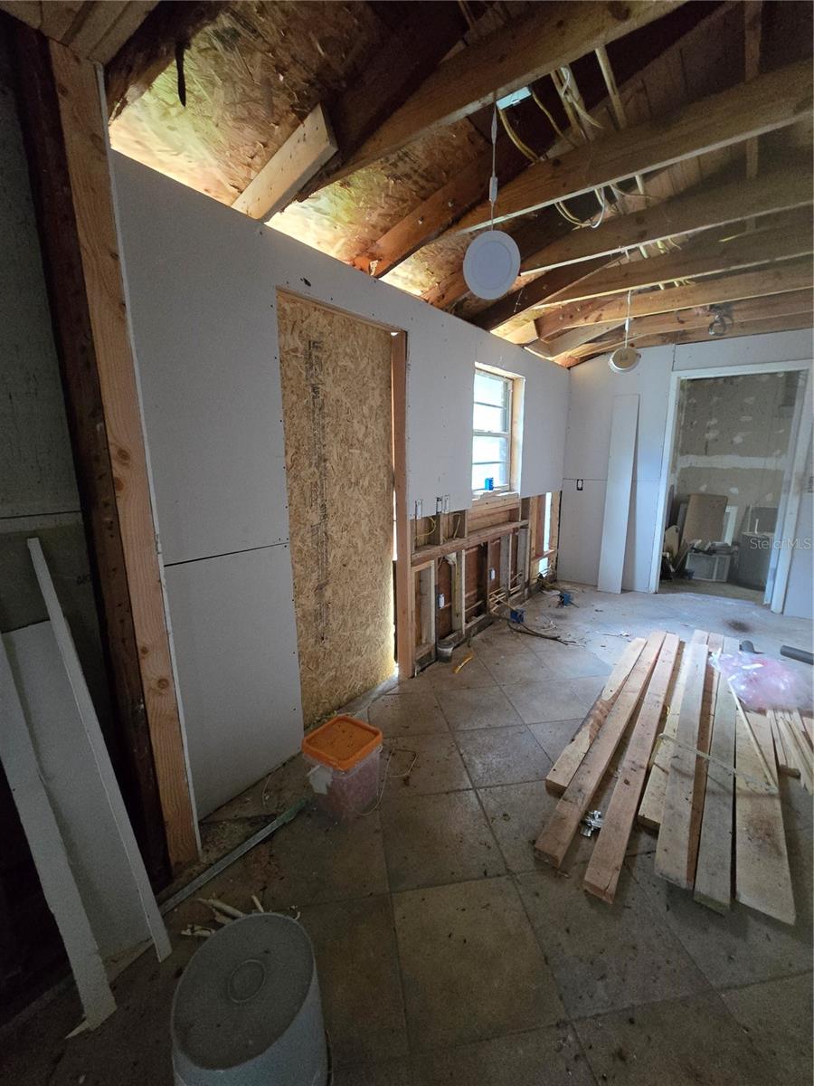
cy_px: 543
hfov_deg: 89.9
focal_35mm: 13
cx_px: 407
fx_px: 408
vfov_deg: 106.2
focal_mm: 2.2
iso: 1250
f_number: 2.2
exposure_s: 1/60
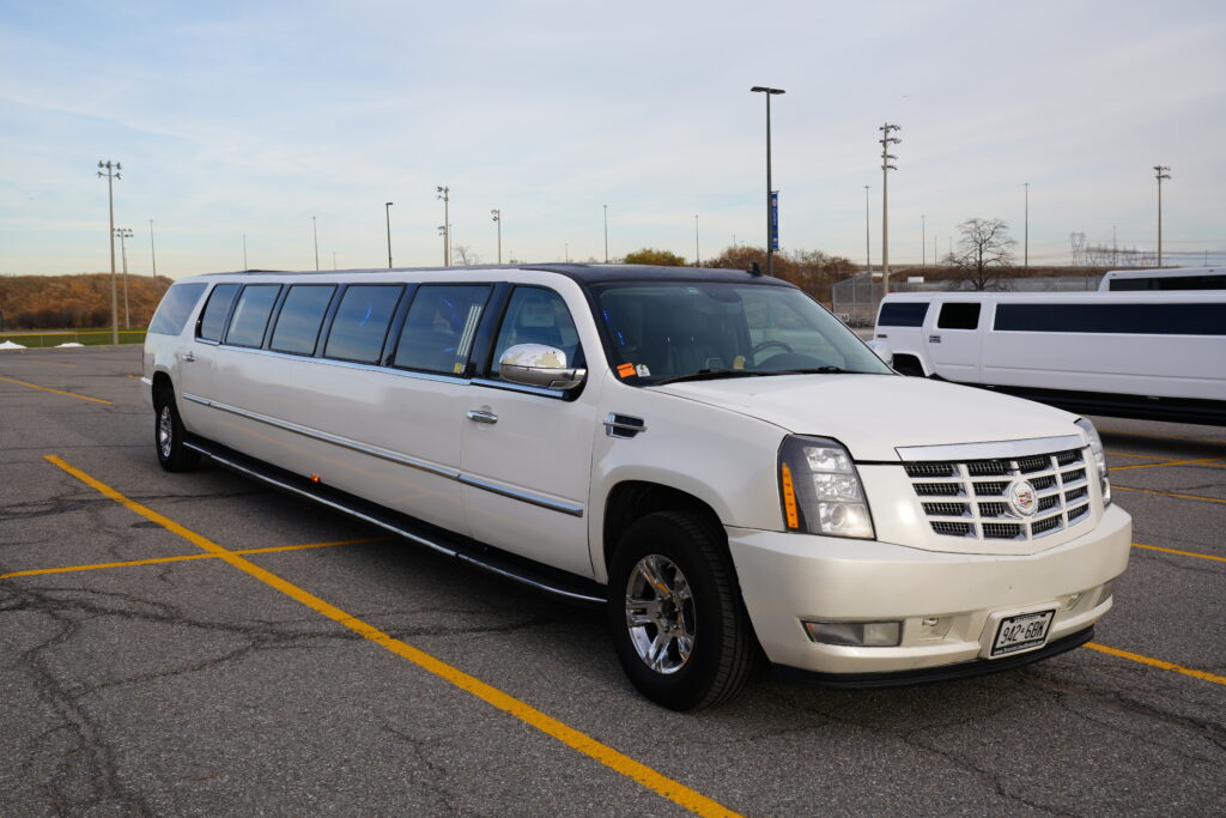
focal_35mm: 36
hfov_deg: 53.1
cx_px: 613
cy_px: 409
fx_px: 1226
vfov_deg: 36.9
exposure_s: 1/125
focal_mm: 36
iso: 100
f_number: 8
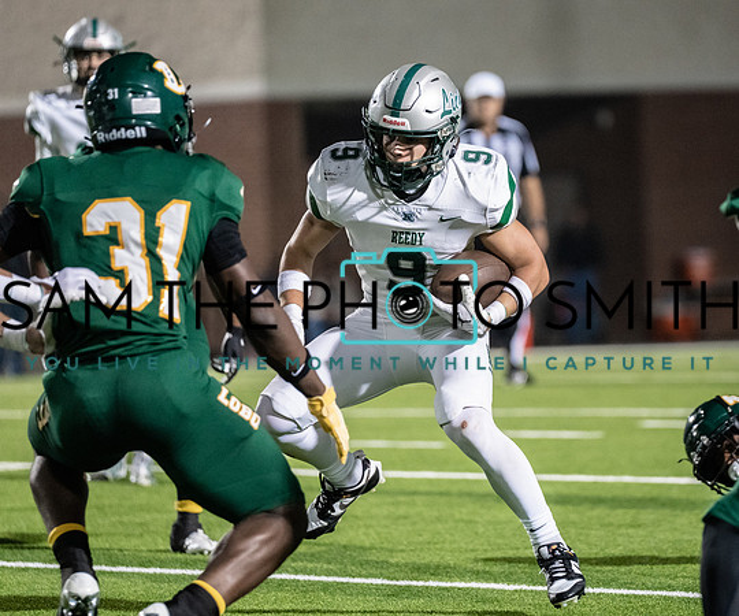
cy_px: 243
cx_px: 551
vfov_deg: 5.4
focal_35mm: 293
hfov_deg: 6.5
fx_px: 6525
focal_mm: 200
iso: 4000
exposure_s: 1/1250
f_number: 2.8
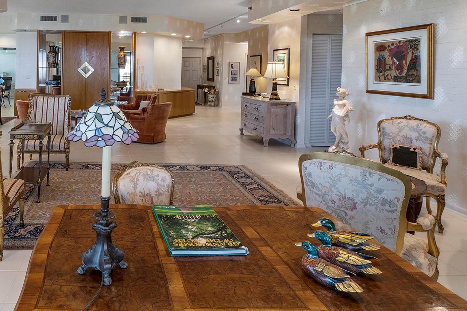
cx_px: 119
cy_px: 75
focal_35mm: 24
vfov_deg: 50.8
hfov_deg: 69.1
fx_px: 311
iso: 200
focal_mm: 10
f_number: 11
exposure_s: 1/3
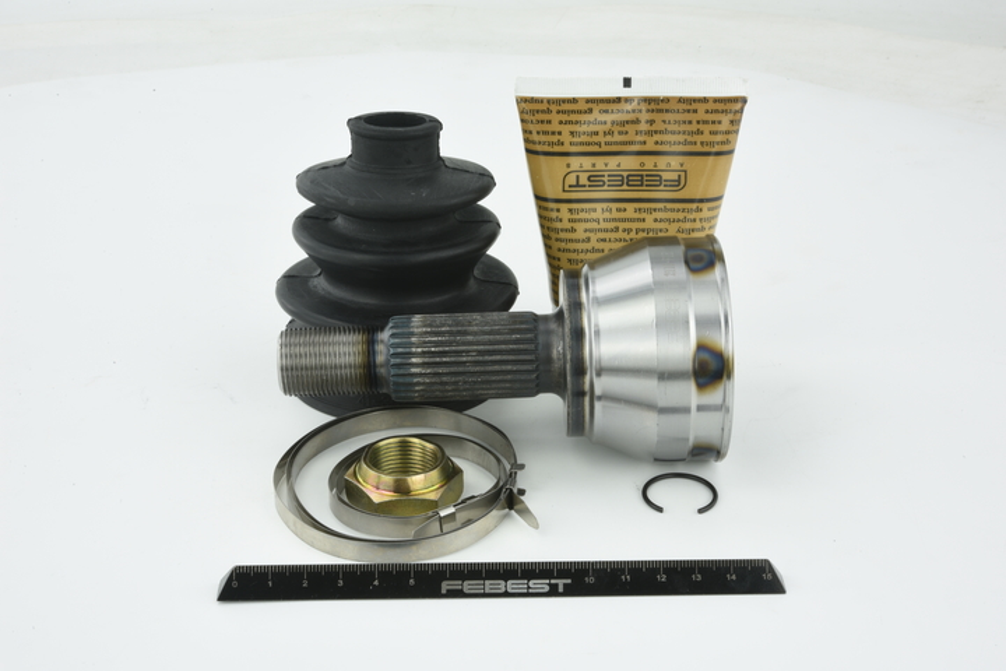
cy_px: 336
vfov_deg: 22.6
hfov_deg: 33.4
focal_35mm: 60
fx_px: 1677
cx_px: 503
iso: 64
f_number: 32
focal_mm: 60
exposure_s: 1/2.5
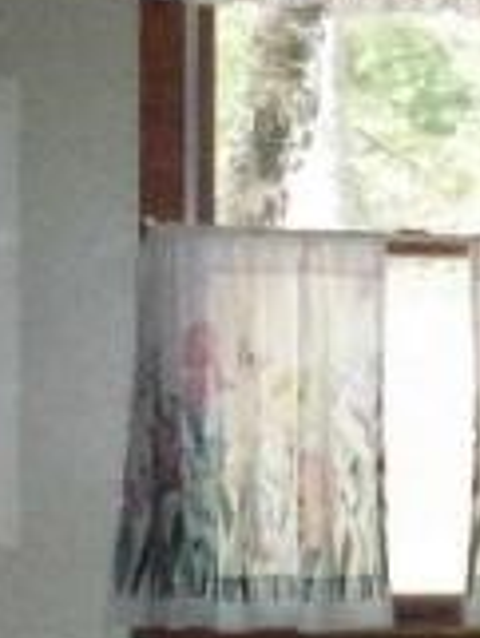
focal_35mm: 133
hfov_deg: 10.6
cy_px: 614
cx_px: 813
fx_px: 2456
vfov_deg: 14.6
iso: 800
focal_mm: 6.2
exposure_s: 1/128
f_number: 2.8
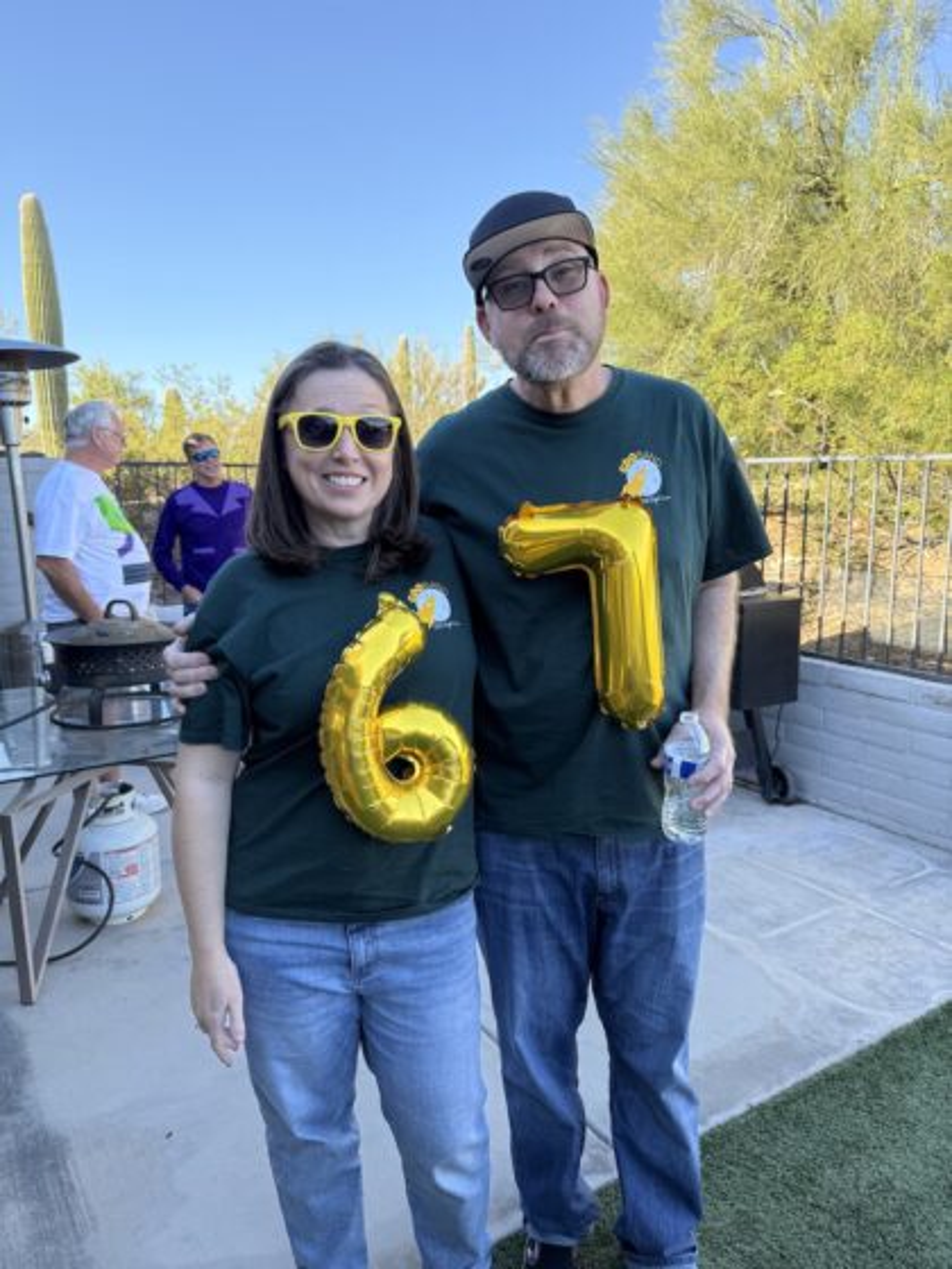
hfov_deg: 56.8
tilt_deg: -9.9
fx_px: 880
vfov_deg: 71.6
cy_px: 634
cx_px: 476
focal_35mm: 24
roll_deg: +0.5
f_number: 1.78
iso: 100
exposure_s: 1/788
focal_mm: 6.76
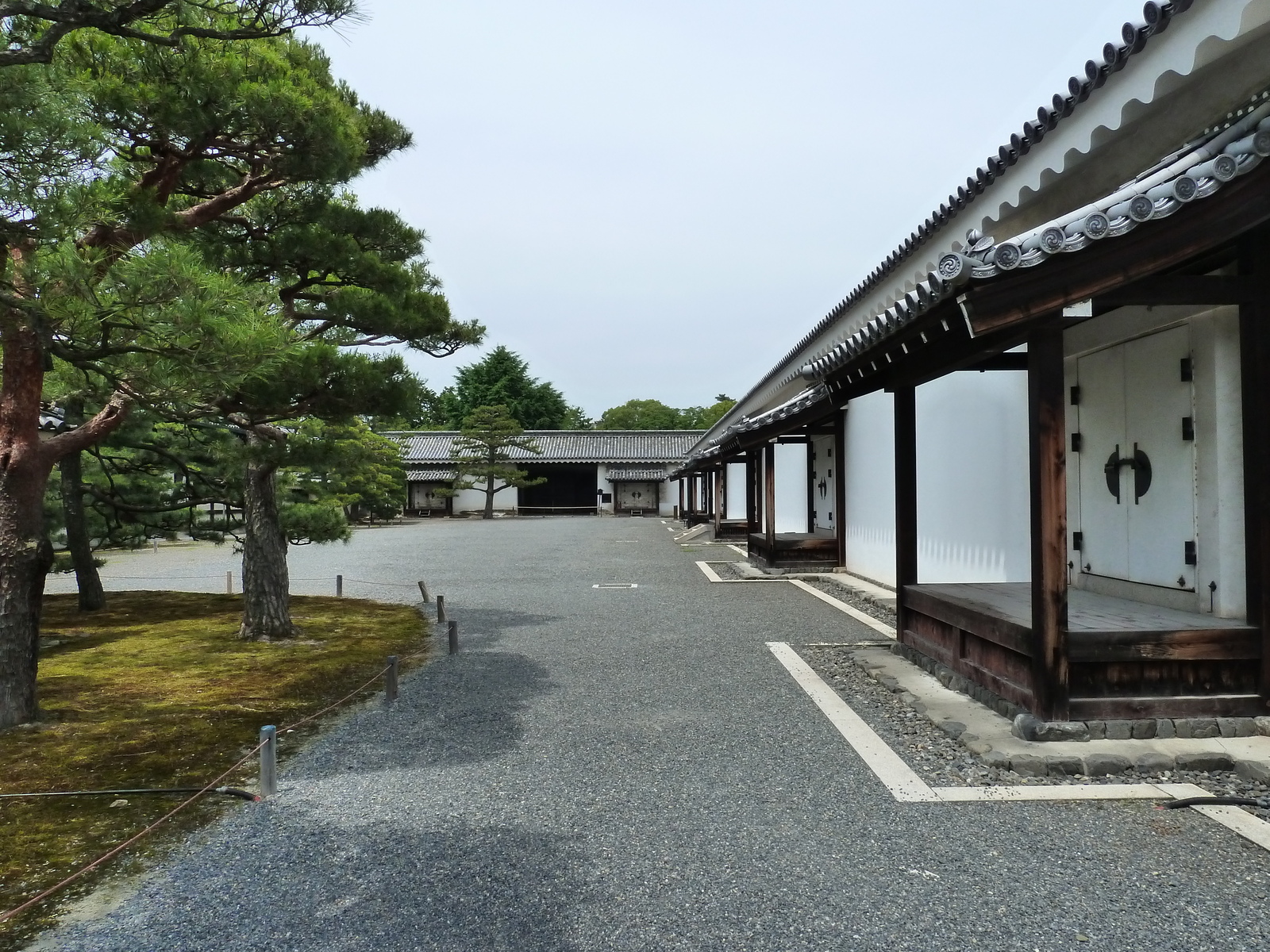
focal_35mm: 25
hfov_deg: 69.4
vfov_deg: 54.9
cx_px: 635
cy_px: 476
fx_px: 917
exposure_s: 1/500
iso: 200
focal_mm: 4.1
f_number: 5
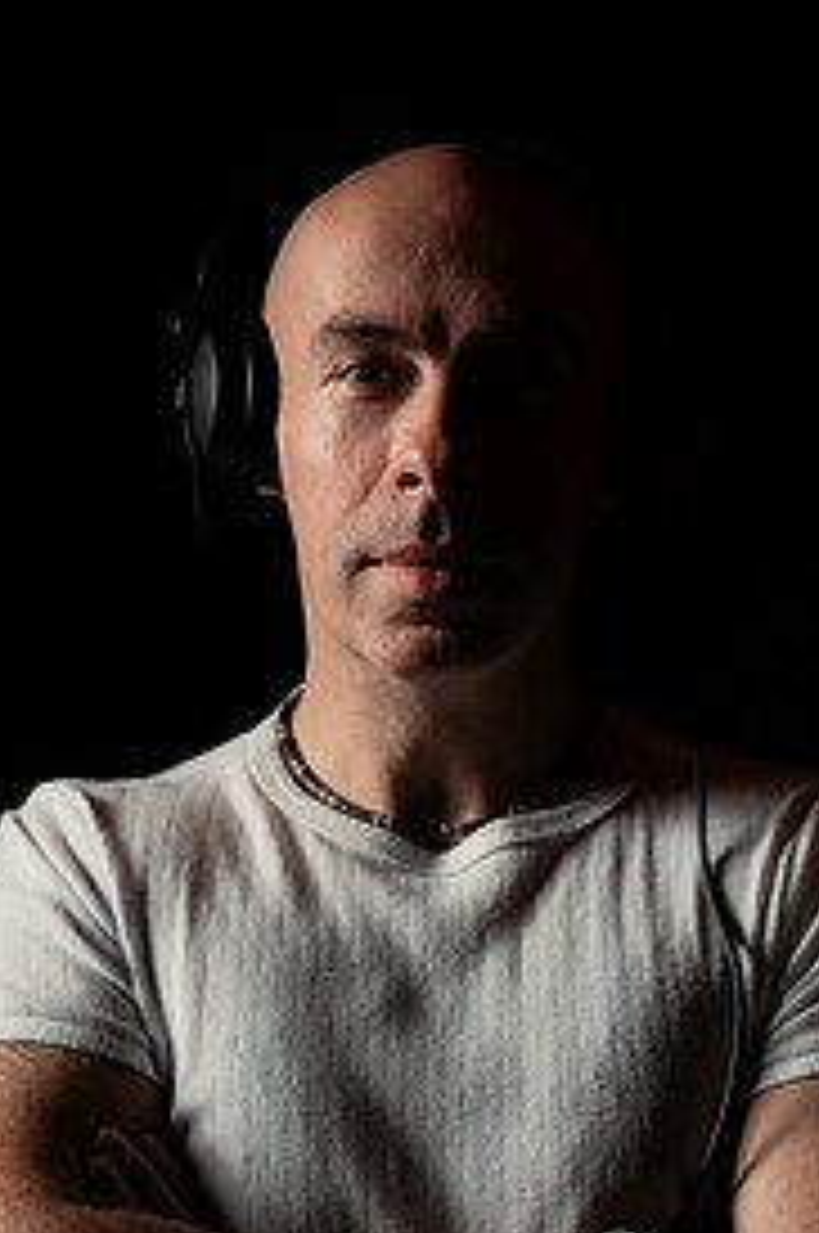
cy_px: 891
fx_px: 3763
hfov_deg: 12.4
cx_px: 506
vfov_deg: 18.5
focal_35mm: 110
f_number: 4.5
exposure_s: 1/160
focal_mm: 67
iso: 100
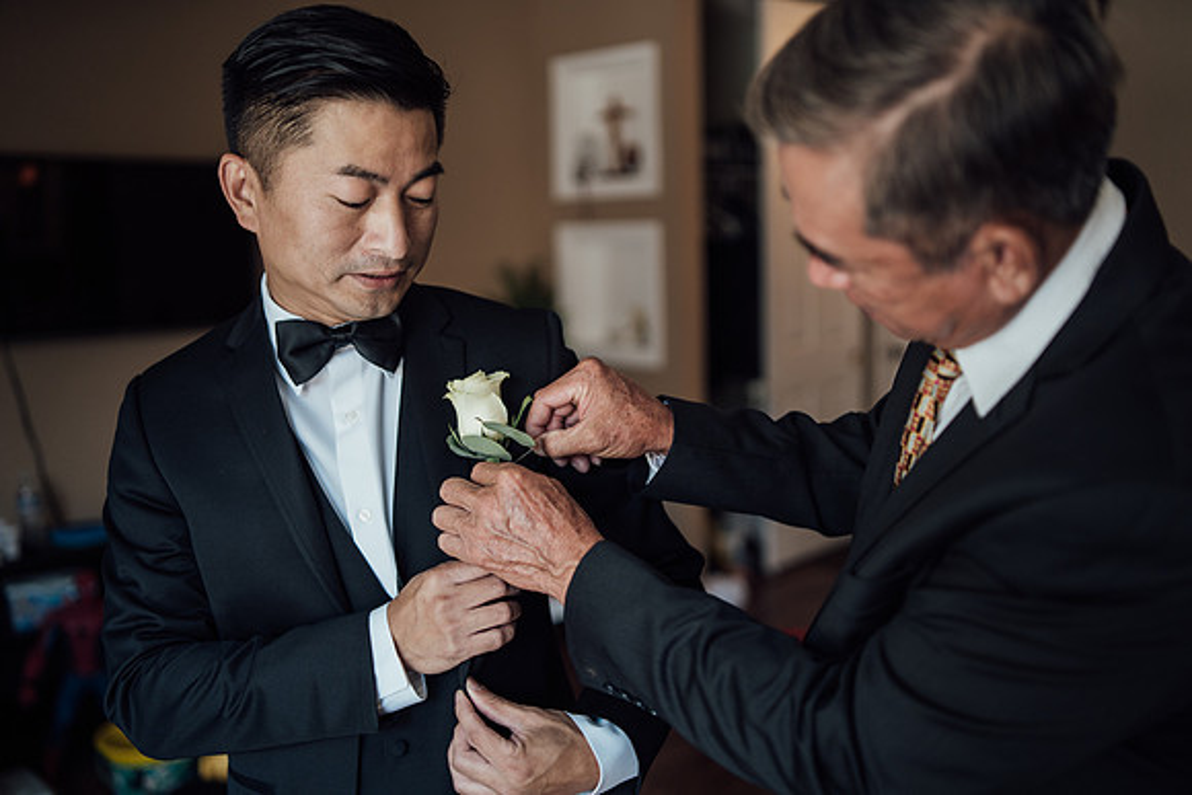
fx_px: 1159
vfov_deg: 37.9
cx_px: 596
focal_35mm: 35
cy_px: 398
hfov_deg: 54.4
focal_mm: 35
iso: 400
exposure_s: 1/400
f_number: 1.6
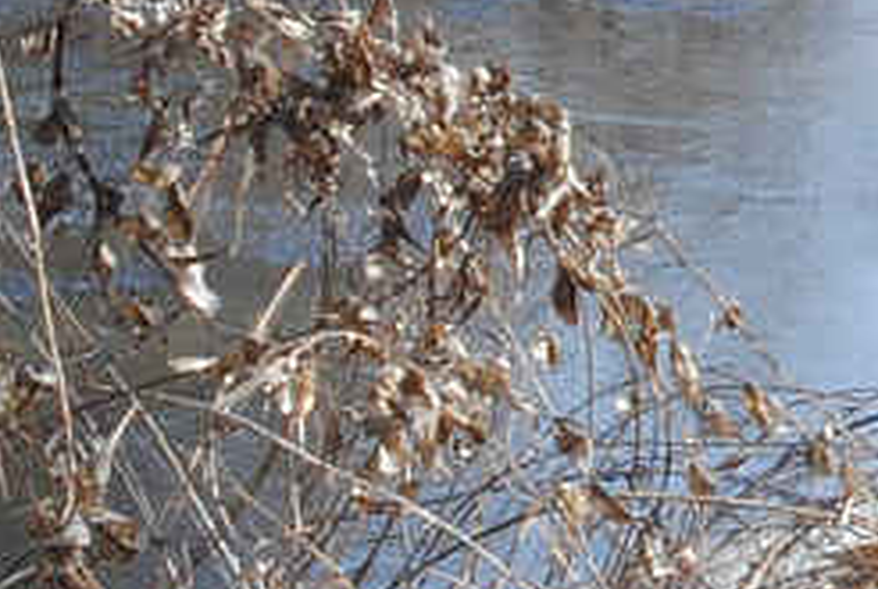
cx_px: 1624
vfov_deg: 3.1
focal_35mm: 439
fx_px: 10732
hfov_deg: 4.6
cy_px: -991
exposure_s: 1/60
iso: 400
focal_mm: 45
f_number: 20
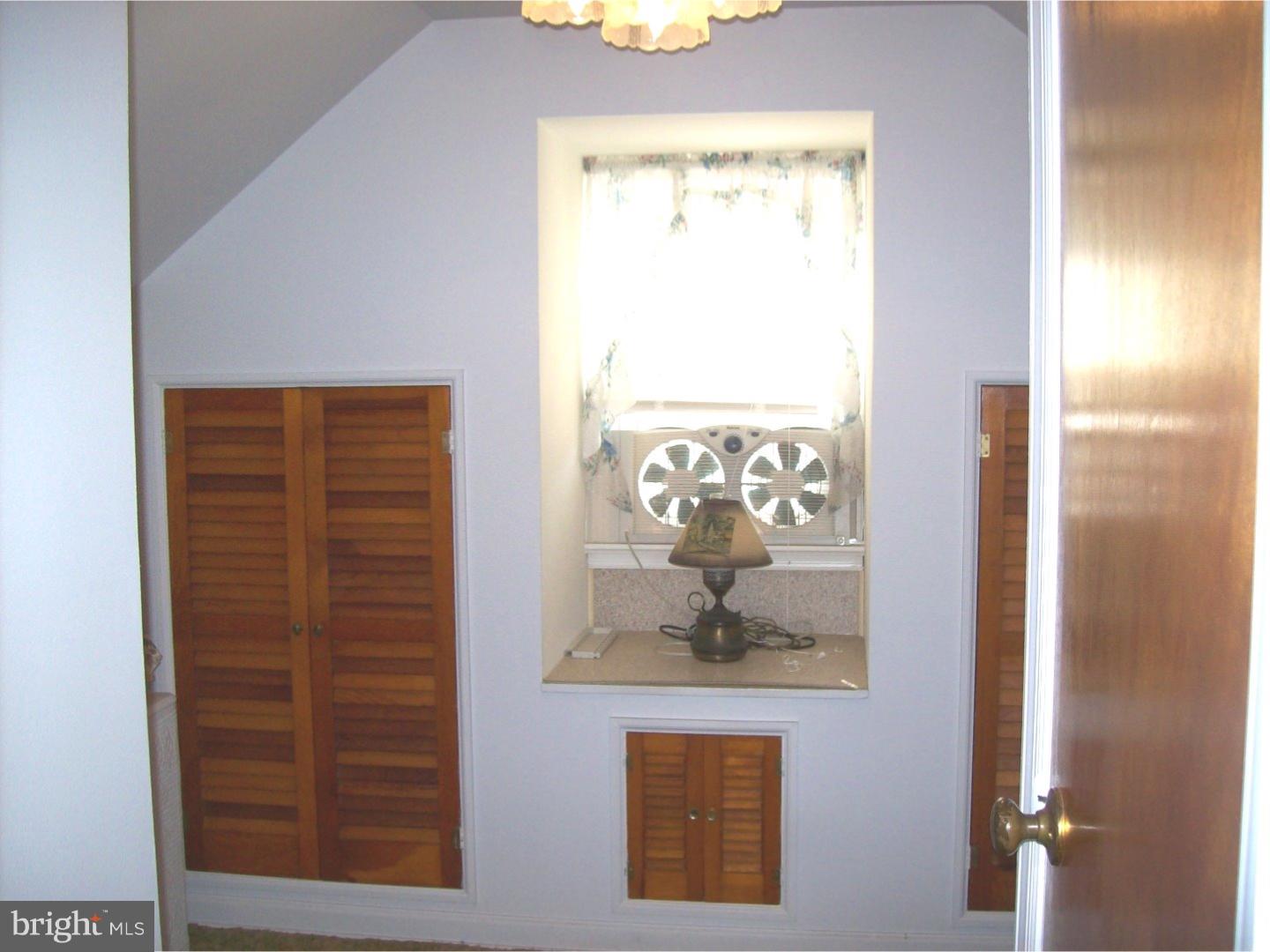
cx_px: 635
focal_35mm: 36
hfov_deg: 51.4
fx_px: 1321
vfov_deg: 39.7
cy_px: 476
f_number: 2.7
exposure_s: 1/64
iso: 80
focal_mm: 6
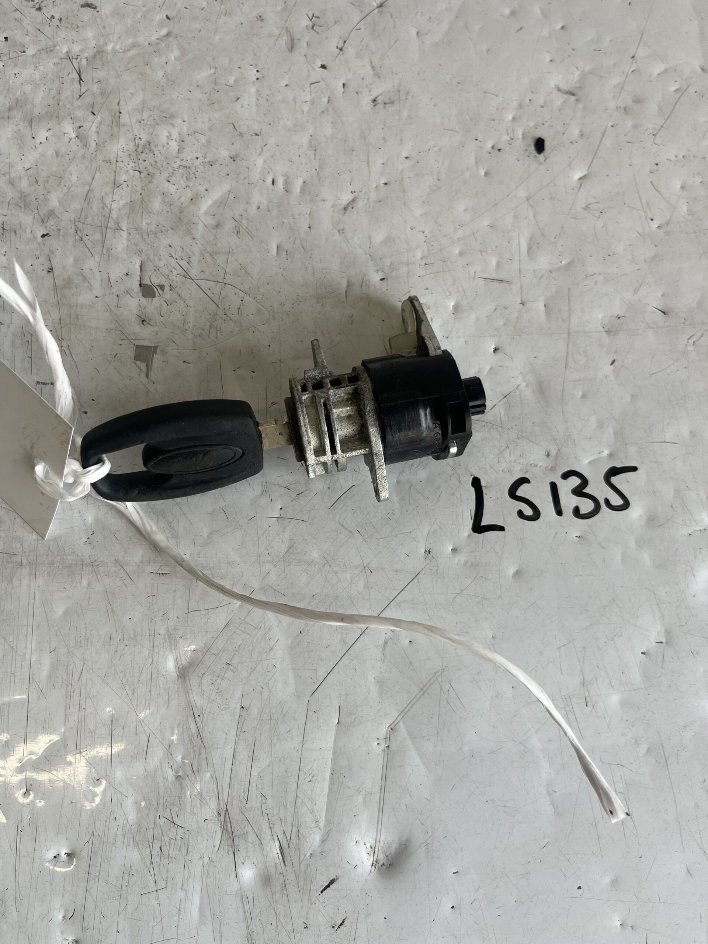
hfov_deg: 53.1
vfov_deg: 67.3
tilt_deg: -75.6
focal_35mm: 26
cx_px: 354
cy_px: 472
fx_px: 709
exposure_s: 1/298
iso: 50
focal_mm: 5.1
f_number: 1.6
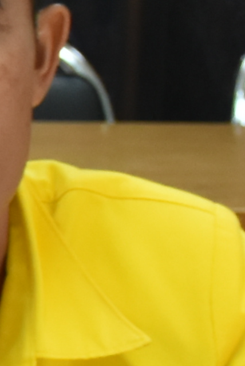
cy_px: 118
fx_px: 4578
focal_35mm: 449
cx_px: -1089
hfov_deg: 2.9
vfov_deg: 4.6
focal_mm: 32
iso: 800
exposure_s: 1/60
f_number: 4
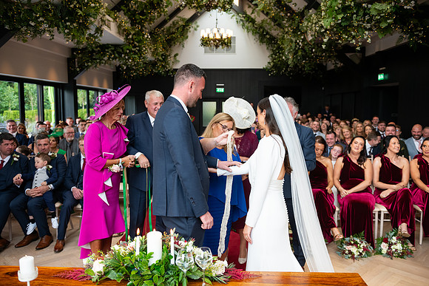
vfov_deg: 41.1
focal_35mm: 32
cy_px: 143
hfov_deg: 58.7
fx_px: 381
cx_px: 214
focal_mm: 32
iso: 640
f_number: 3.5
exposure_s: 1/160
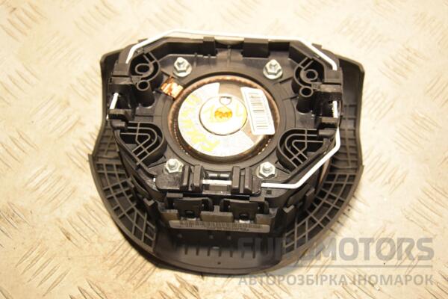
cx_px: 224
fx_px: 597
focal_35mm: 48
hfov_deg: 41.1
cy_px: 150
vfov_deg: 28.1
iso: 800
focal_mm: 32
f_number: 5
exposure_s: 1/200
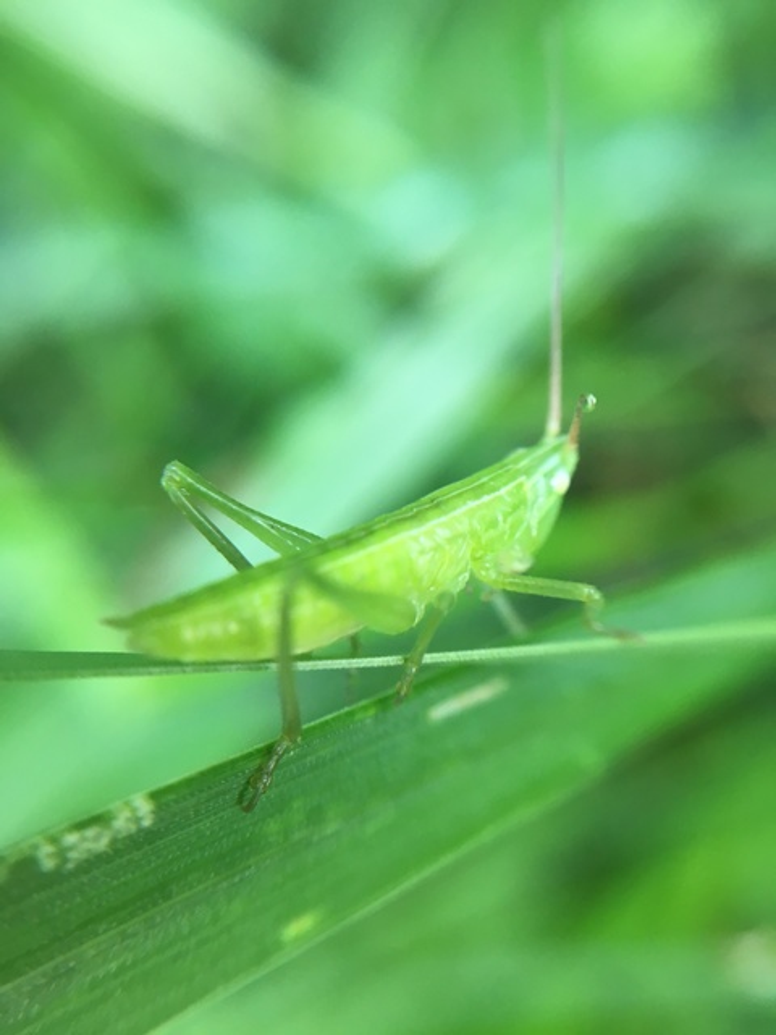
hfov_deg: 48.2
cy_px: 518
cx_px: 388
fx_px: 867
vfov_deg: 61.7
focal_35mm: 29
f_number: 2.2
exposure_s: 1/33
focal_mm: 4.15
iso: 32
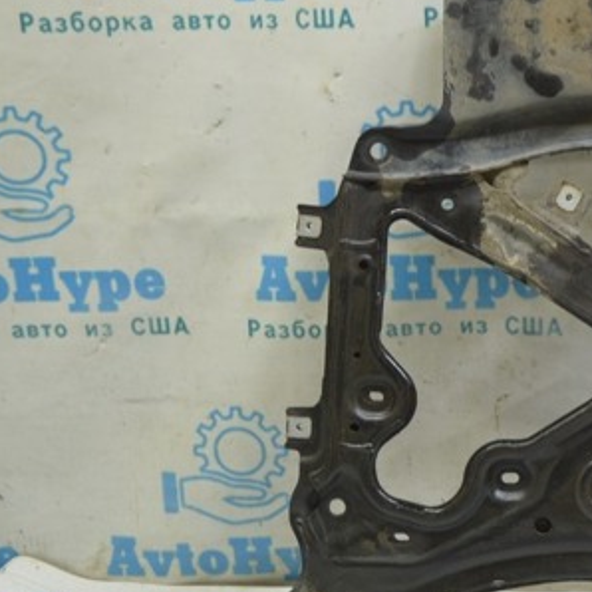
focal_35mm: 63
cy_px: 281
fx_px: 1217
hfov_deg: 25.7
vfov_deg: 27.3
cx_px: 616
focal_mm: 23
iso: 400
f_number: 5.6
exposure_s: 1/20
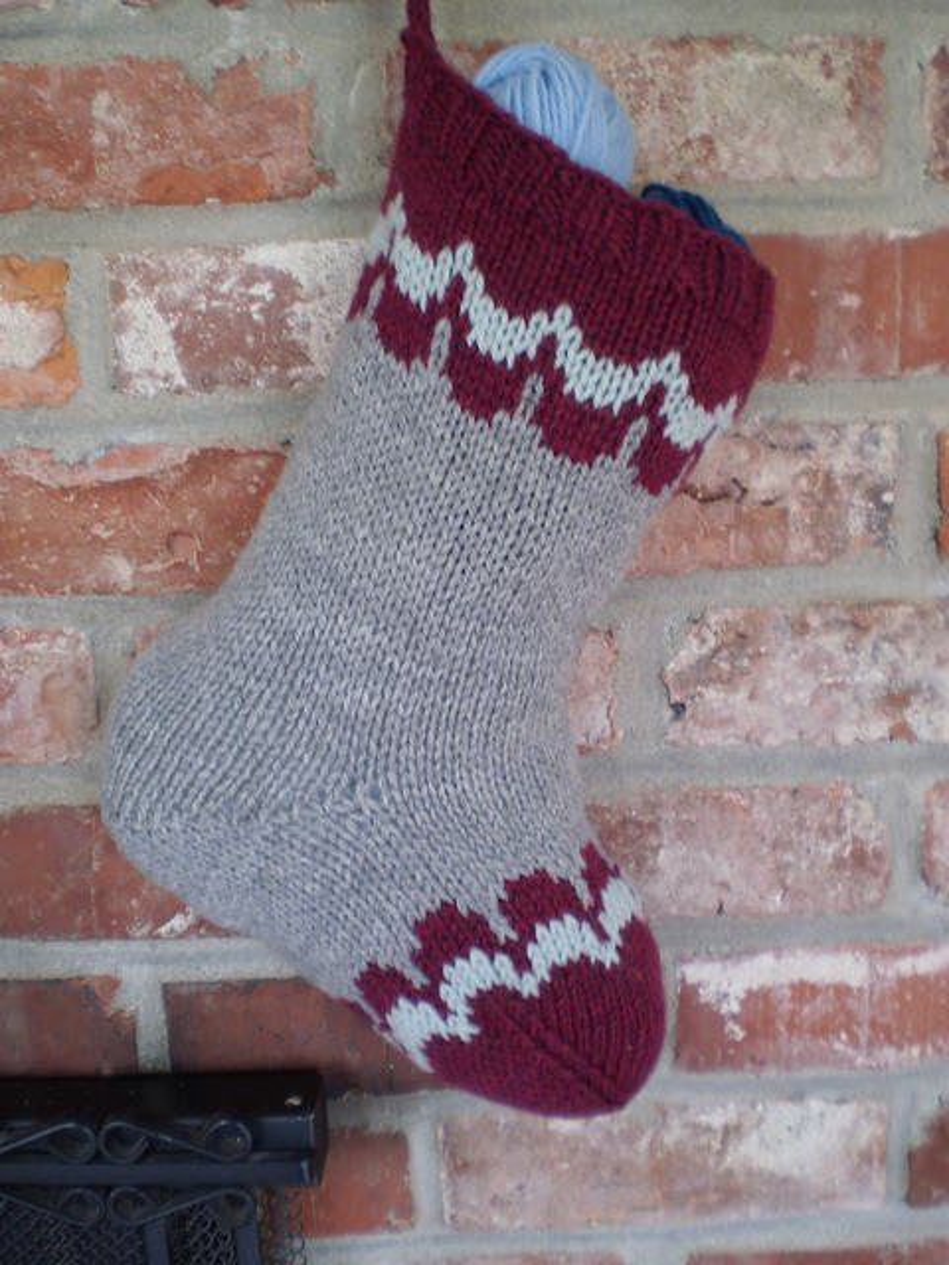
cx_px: 474
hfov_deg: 39.7
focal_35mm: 36
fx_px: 1316
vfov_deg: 51.4
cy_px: 632
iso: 125
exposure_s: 1/4
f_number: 3.1
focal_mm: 6.3
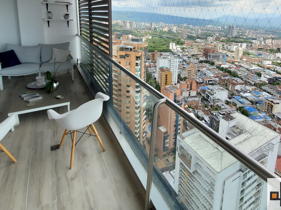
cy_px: 51
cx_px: 158
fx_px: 170
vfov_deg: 59.9
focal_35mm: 21
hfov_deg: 78.7
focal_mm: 1.8
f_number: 2.2
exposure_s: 1/460
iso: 50
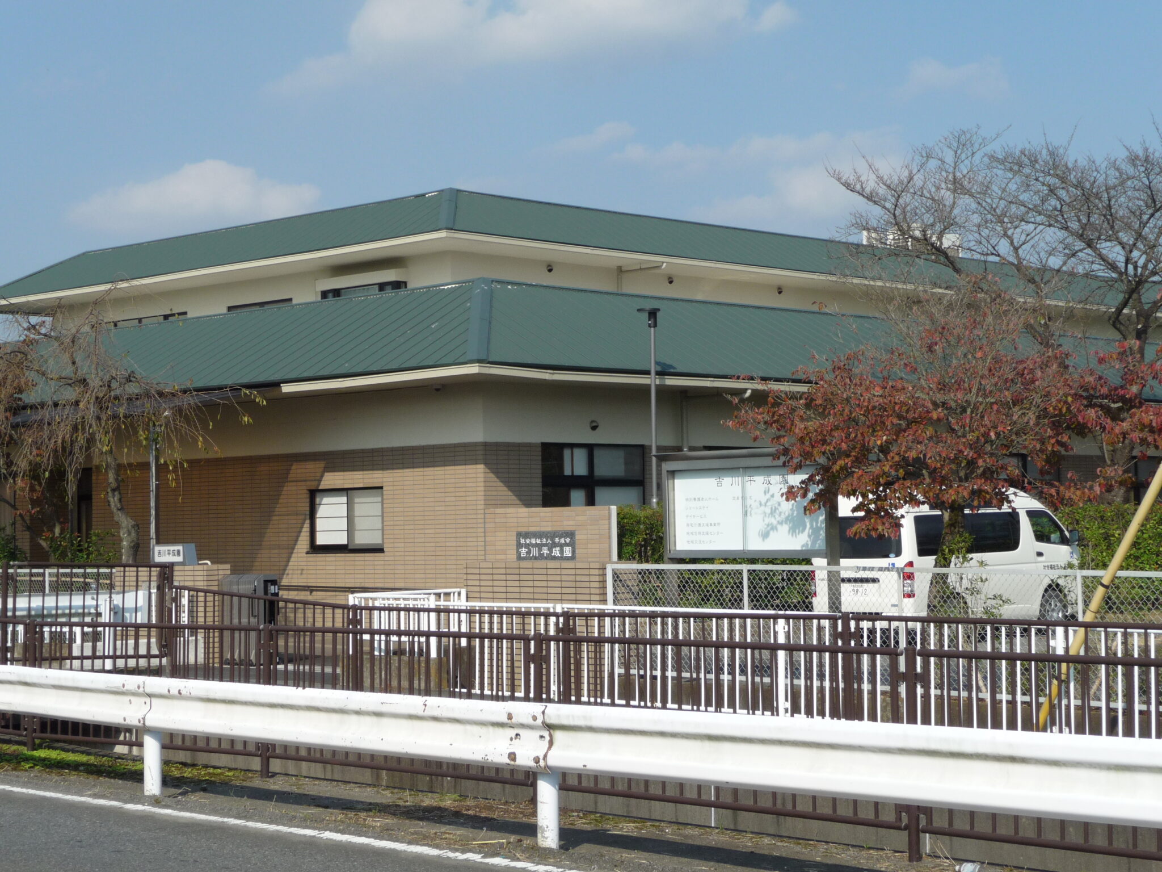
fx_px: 2249
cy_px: 436
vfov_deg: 21.9
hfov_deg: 29.0
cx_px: 581
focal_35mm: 67
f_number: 4.5
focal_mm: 11.3
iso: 100
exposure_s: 1/800
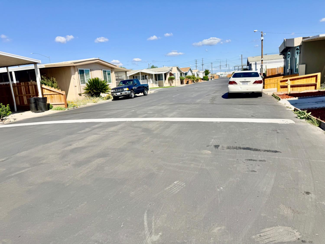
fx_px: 225
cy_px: 122
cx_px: 162
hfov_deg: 71.6
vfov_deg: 56.8
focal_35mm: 24
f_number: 1.78
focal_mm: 6.76
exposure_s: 1/5319
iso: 80
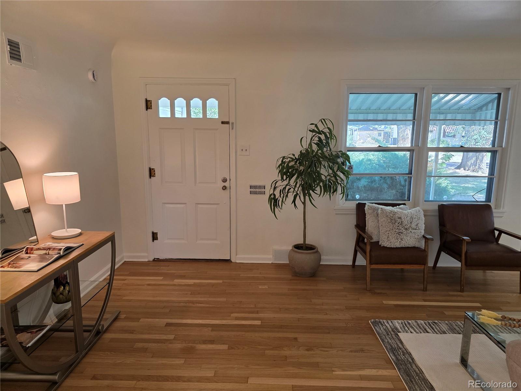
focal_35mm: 23
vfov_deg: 58.9
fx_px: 346
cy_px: 196
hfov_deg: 73.9
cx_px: 260
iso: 160
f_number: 1.7
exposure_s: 1/120
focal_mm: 6.3
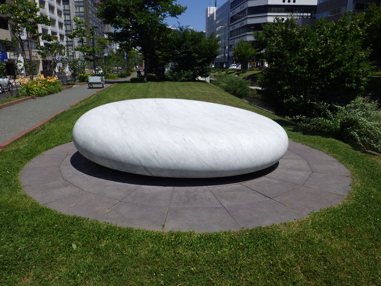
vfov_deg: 49.7
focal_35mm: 28
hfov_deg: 63.4
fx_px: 308
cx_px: 190
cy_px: 143
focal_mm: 5
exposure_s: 1/2000
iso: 125
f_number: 4.2
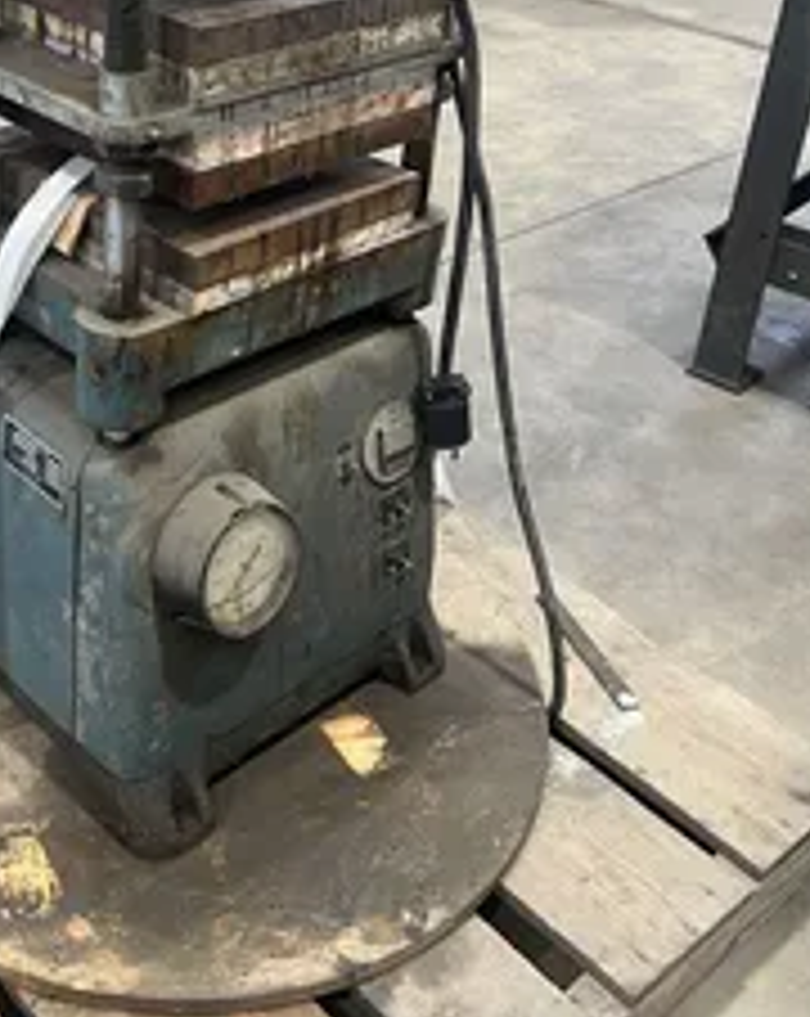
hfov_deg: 32.6
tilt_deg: -24.2
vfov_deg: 40.2
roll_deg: -2.0
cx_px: 184
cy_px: 266
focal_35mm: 45
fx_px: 1352
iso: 80
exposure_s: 1/60
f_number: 1.5
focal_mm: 5.7
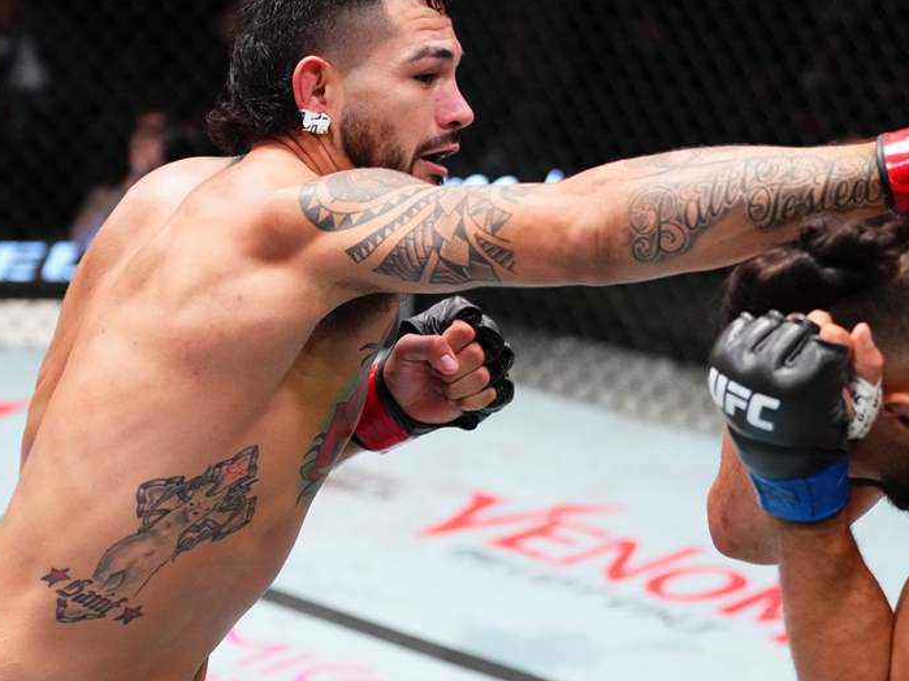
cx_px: 581
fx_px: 2731
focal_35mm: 104
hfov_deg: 18.9
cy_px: 360
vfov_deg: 14.2
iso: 5000
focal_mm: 70
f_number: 2.8
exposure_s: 1/1250
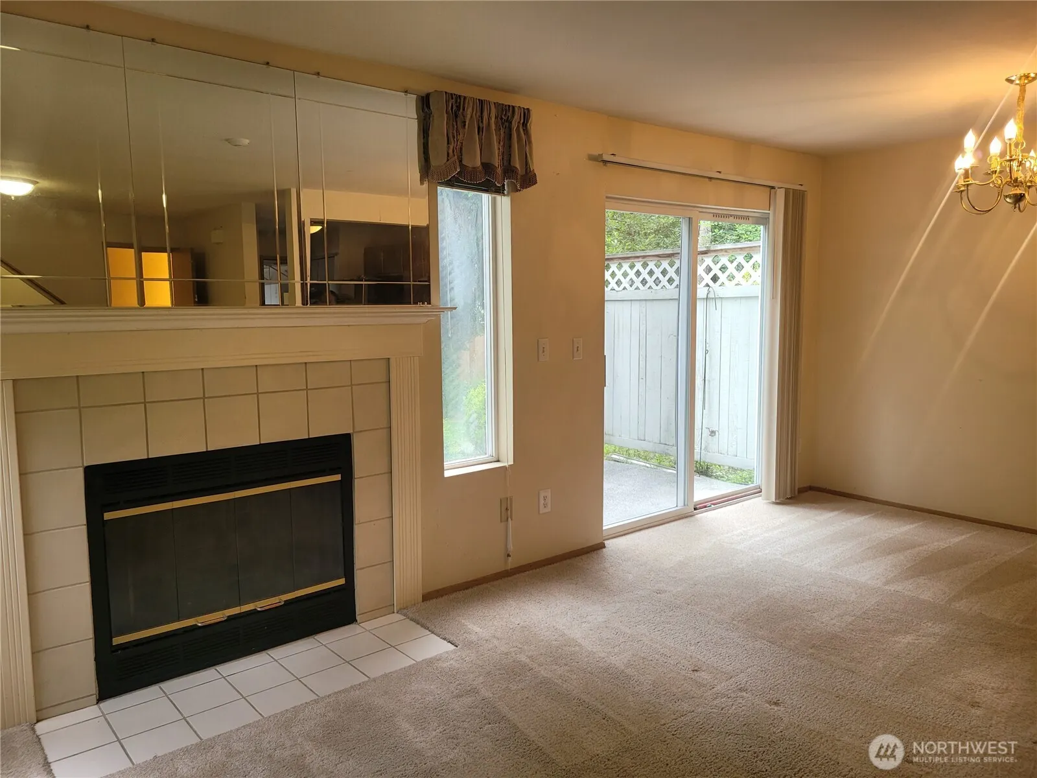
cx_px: 518
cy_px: 389
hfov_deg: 67.3
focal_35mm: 26
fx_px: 779
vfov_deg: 53.1
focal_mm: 5.4
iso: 100
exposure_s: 1/120
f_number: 1.8
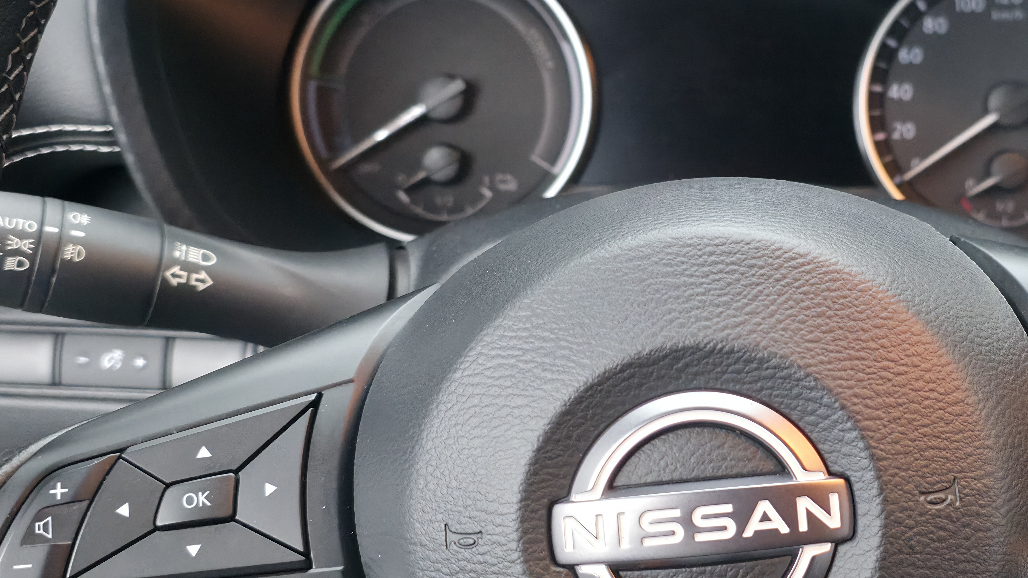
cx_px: 752
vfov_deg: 20.4
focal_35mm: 59
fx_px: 1608
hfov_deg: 34.8
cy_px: 290
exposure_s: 1/50
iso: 320
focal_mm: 6.3
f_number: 1.7
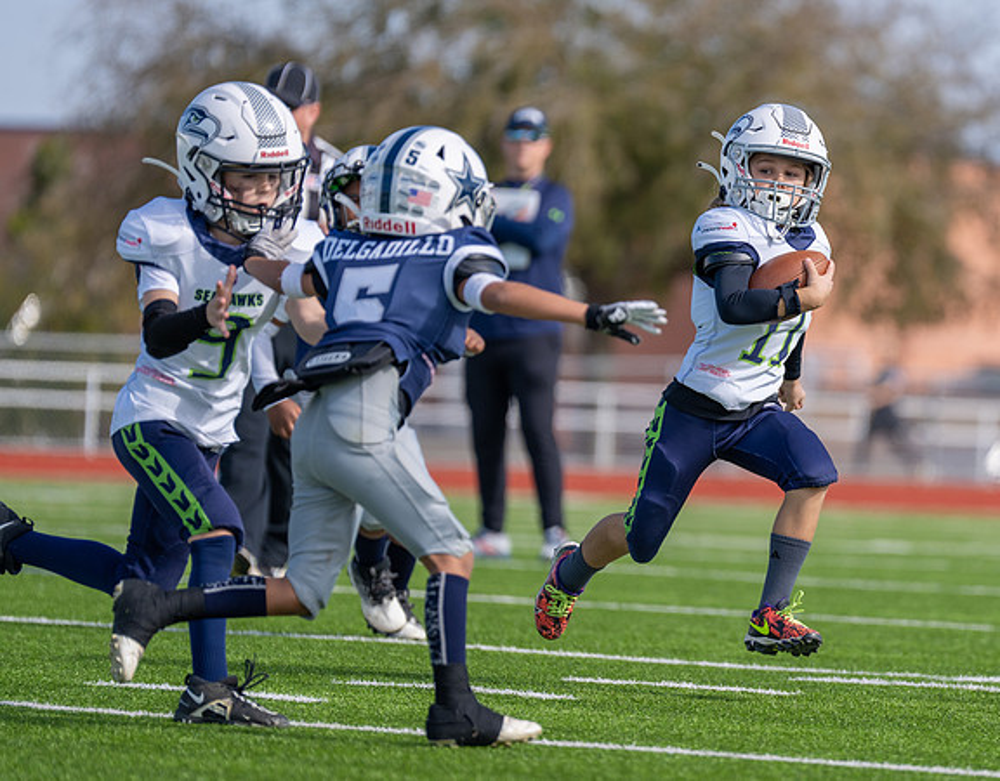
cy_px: 390
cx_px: 786
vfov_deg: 5.1
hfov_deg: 6.5
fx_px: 8790
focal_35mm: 300
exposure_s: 1/2000
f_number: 2.8
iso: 100
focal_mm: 200
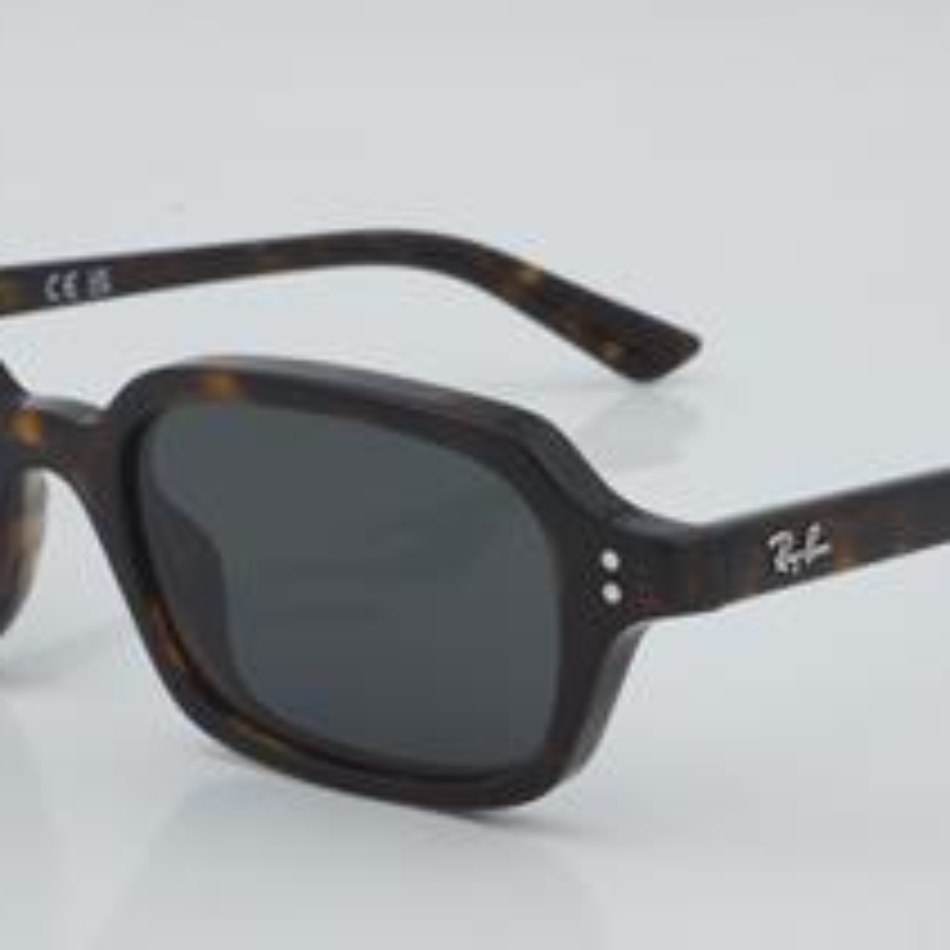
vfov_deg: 14.4
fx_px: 3757
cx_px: 509
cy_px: 545
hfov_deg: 14.4
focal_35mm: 121
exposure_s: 1/4
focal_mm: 50
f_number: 29
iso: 100
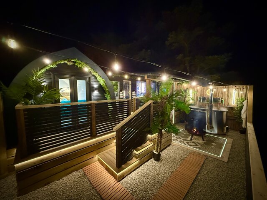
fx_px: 108
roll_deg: +0.7
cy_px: 100
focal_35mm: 14
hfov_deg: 102.1
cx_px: 134
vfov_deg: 85.7
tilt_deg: -3.0
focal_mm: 2.22
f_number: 2.2
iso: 1000
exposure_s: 1/33
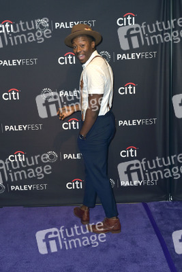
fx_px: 258
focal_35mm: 34
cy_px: 136
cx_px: 91
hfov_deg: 38.9
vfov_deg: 55.8
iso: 500
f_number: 6.3
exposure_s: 1/320
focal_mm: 34
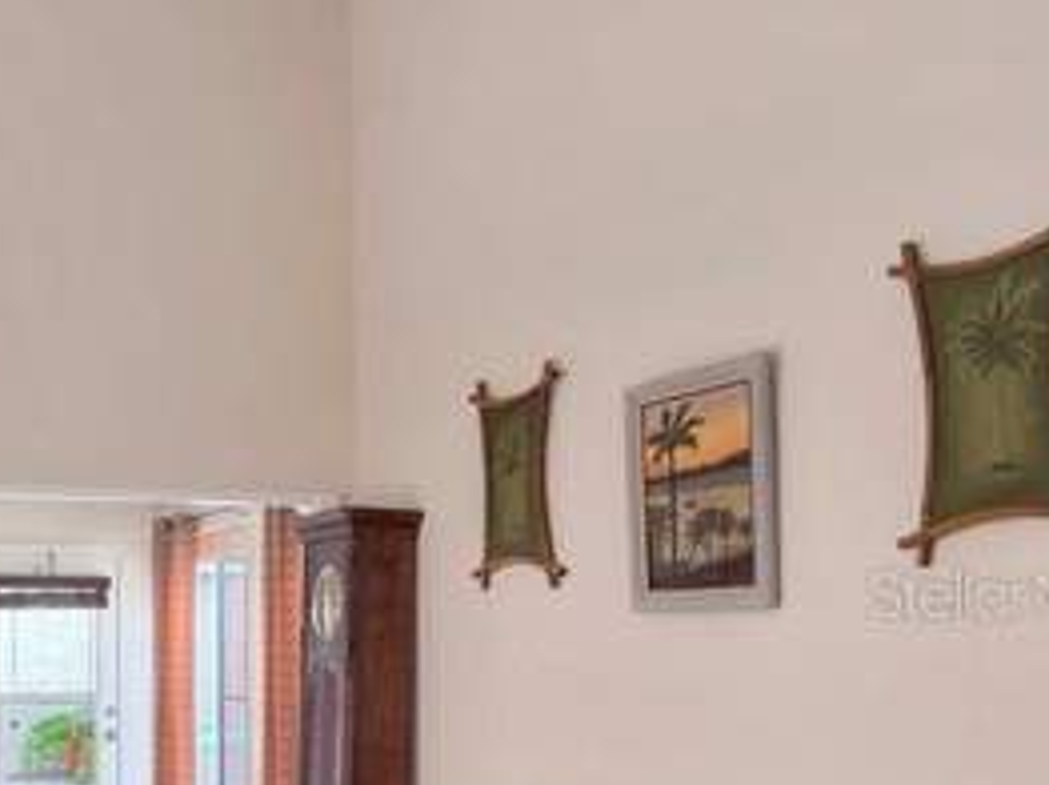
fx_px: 1332
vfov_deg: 32.2
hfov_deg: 41.0
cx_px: 192
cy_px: 593
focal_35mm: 44
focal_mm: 6.76
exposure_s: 1/154
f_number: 1.78
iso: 200
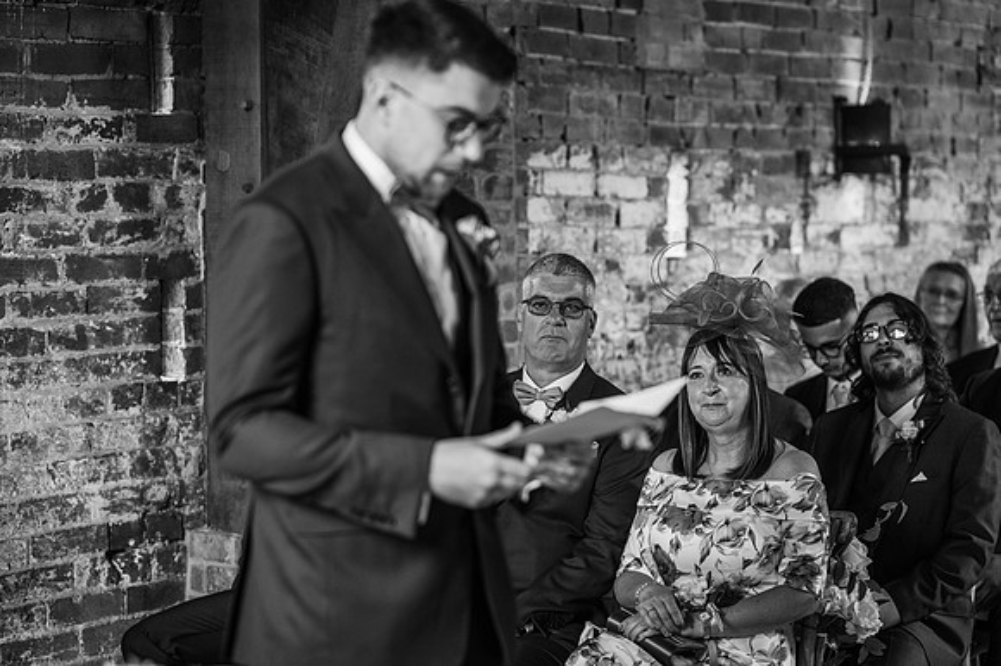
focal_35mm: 85
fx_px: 2362
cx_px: 500
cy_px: 333
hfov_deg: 23.9
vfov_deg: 16.1
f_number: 2.5
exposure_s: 1/200
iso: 1600
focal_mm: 85
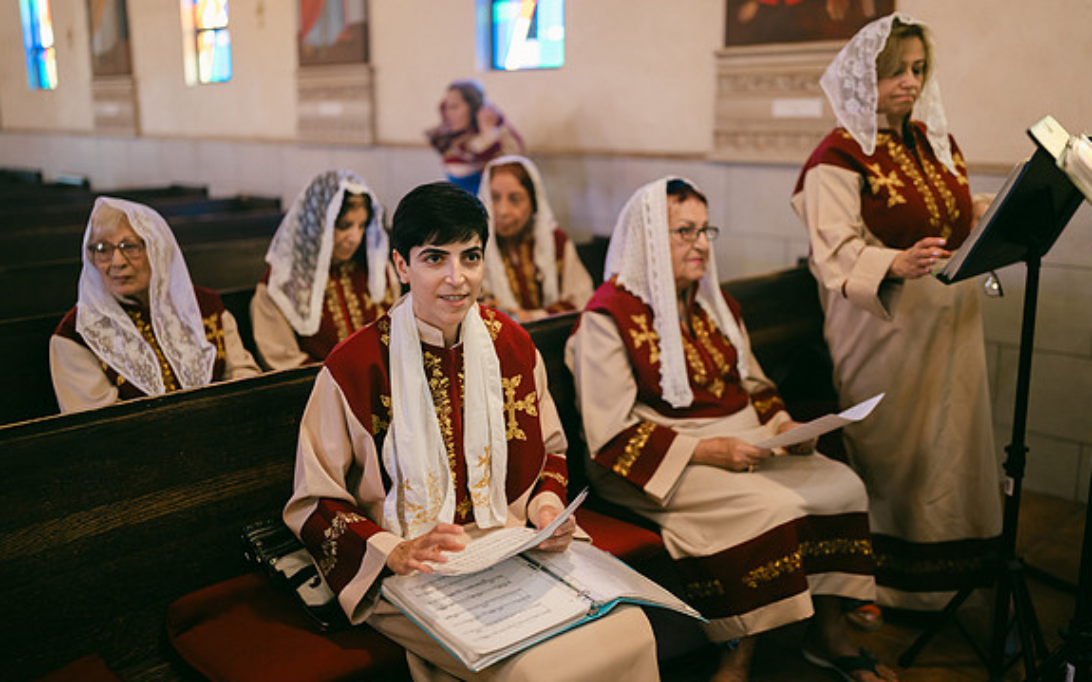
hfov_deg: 54.0
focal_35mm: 36
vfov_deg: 35.3
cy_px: 333
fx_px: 1071
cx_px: 547
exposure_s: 1/200
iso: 400
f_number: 1.2
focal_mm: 35
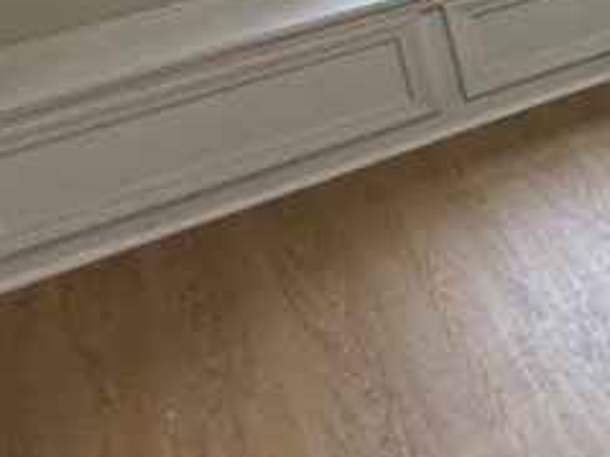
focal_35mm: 60
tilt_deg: -17.0
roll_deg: -0.5
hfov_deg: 19.8
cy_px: -179
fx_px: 1057
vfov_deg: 21.4
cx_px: 1182
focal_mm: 2.22
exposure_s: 1/60
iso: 200
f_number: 2.2
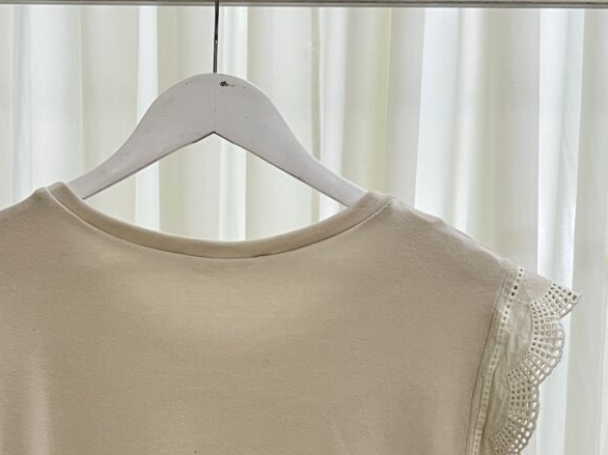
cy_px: 402
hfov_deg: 27.3
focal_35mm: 71
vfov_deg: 20.3
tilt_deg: -6.3
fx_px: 1247
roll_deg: -0.5
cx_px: 227
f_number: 1.5
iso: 80
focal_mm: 5.7
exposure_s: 1/50
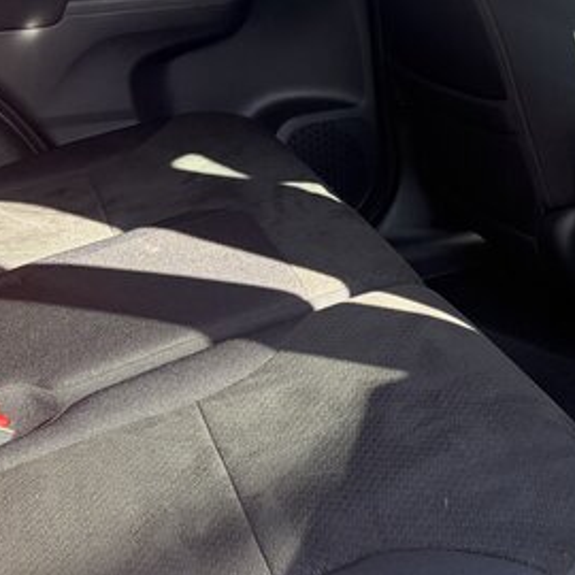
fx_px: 1278
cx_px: 566
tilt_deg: -13.8
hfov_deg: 24.3
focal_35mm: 68
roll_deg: -2.1
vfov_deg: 25.0
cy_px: 126
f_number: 1.6
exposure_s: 1/236
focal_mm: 5.96
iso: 125
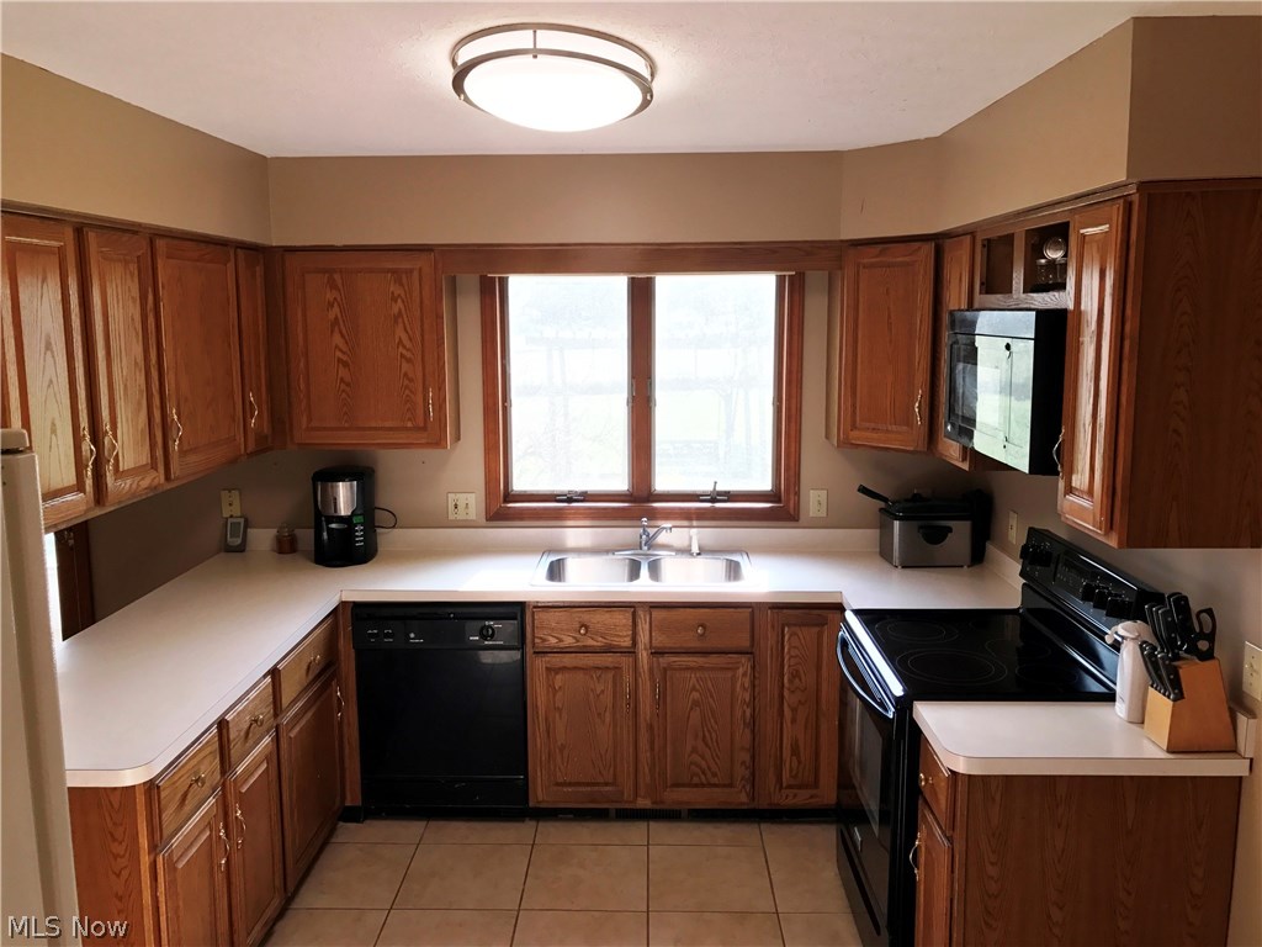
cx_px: 631
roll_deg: +0.3
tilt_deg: -8.5
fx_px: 1021
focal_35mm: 28
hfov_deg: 63.4
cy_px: 474
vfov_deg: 49.7
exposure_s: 1/120
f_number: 1.8
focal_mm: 3.99
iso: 40
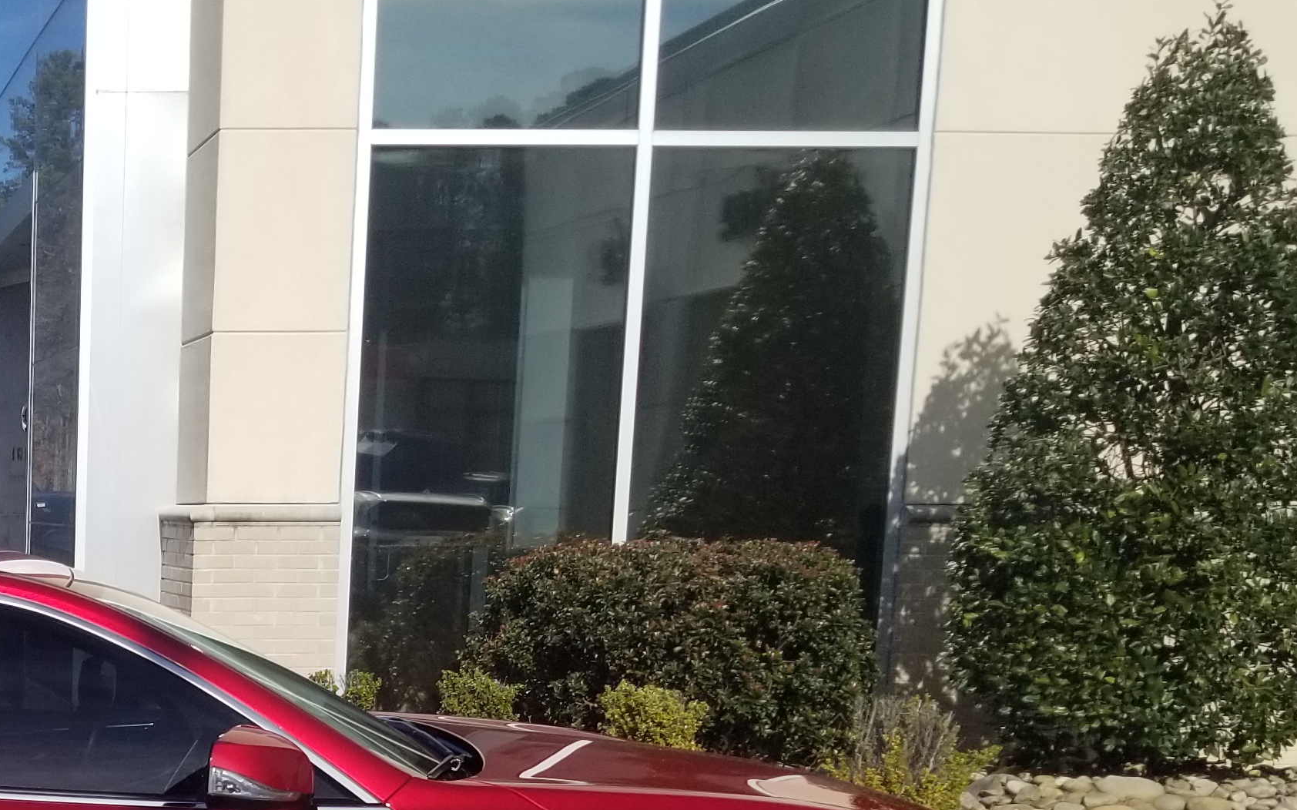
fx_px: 2333
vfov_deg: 18.6
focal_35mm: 66
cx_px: -116
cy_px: 992
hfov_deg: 28.4
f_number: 1.7
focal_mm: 4.3
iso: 50
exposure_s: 1/3816
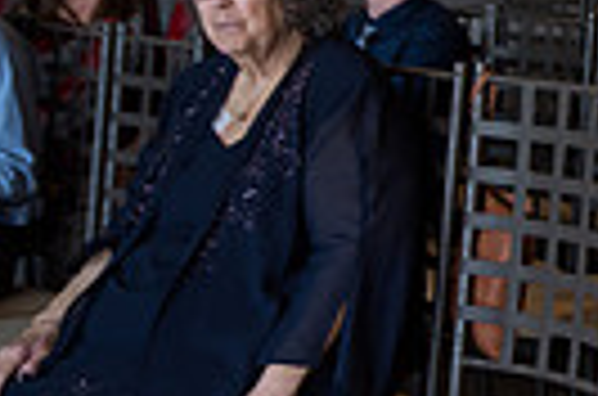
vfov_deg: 9.7
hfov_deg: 12.8
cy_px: -25
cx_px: 1192
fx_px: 2320
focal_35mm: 140
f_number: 2.8
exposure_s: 1/200
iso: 500
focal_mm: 32
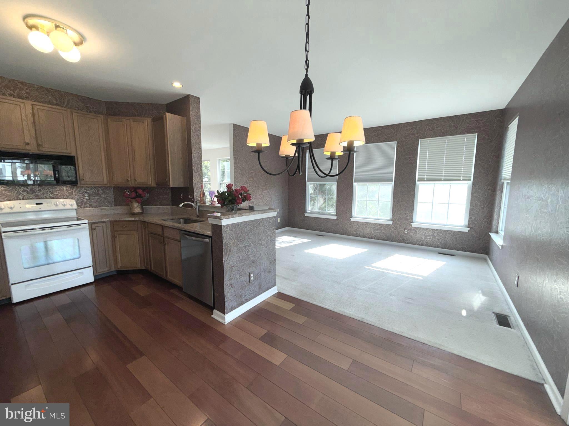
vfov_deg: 85.7
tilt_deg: -7.1
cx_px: 284
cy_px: 213
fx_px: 230
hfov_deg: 102.1
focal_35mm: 14
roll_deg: -0.3
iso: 40
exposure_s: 1/122
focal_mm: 2.22
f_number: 2.2
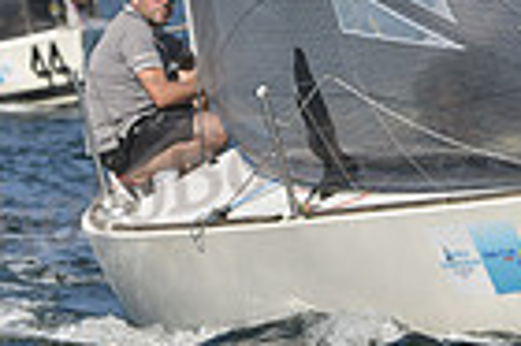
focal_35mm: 831
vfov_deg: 1.7
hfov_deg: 2.5
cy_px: -65
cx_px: 651
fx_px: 12012
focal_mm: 200
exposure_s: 1/1000
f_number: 7.1
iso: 200
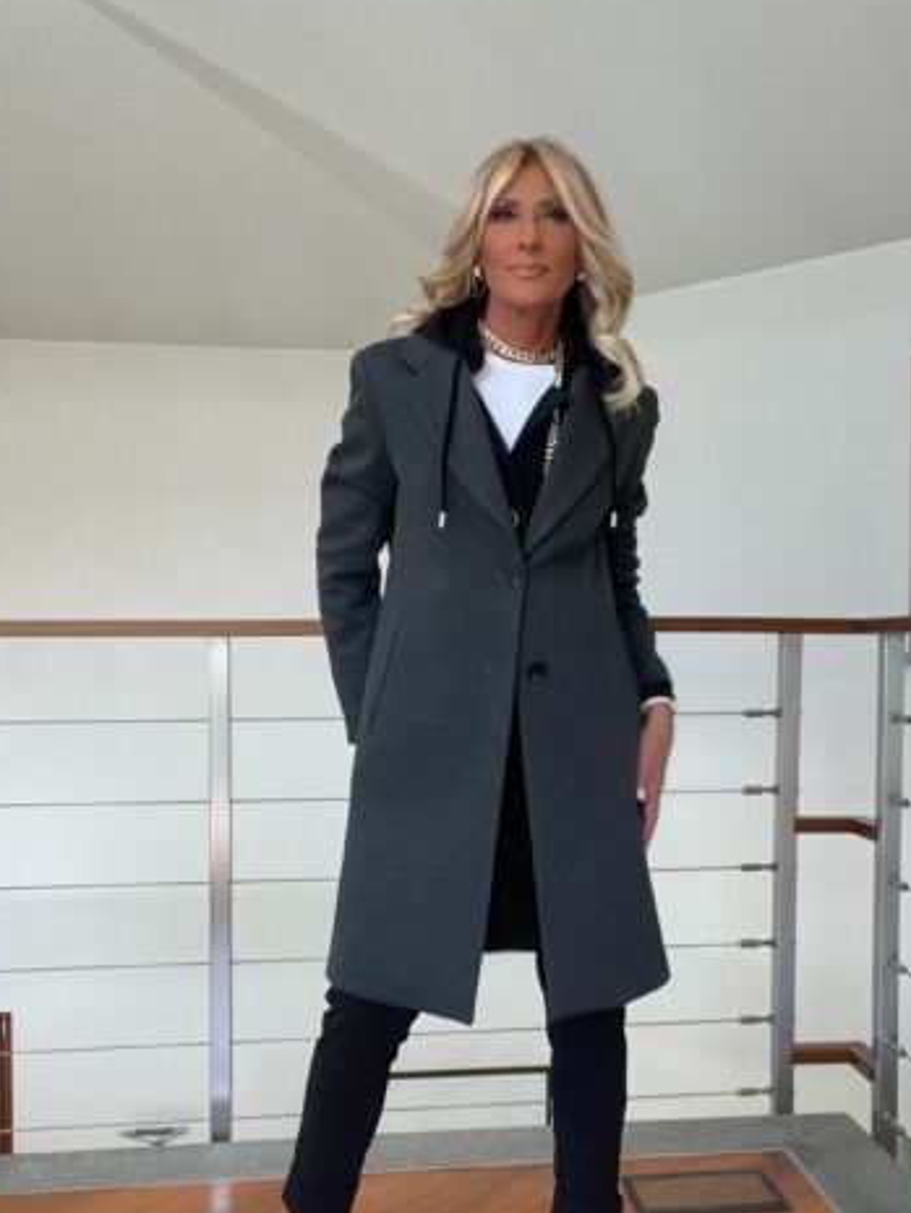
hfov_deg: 38.6
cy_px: 711
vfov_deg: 49.9
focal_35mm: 37
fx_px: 1298
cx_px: 530
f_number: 2.2
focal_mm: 2.71
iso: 100
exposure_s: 1/65
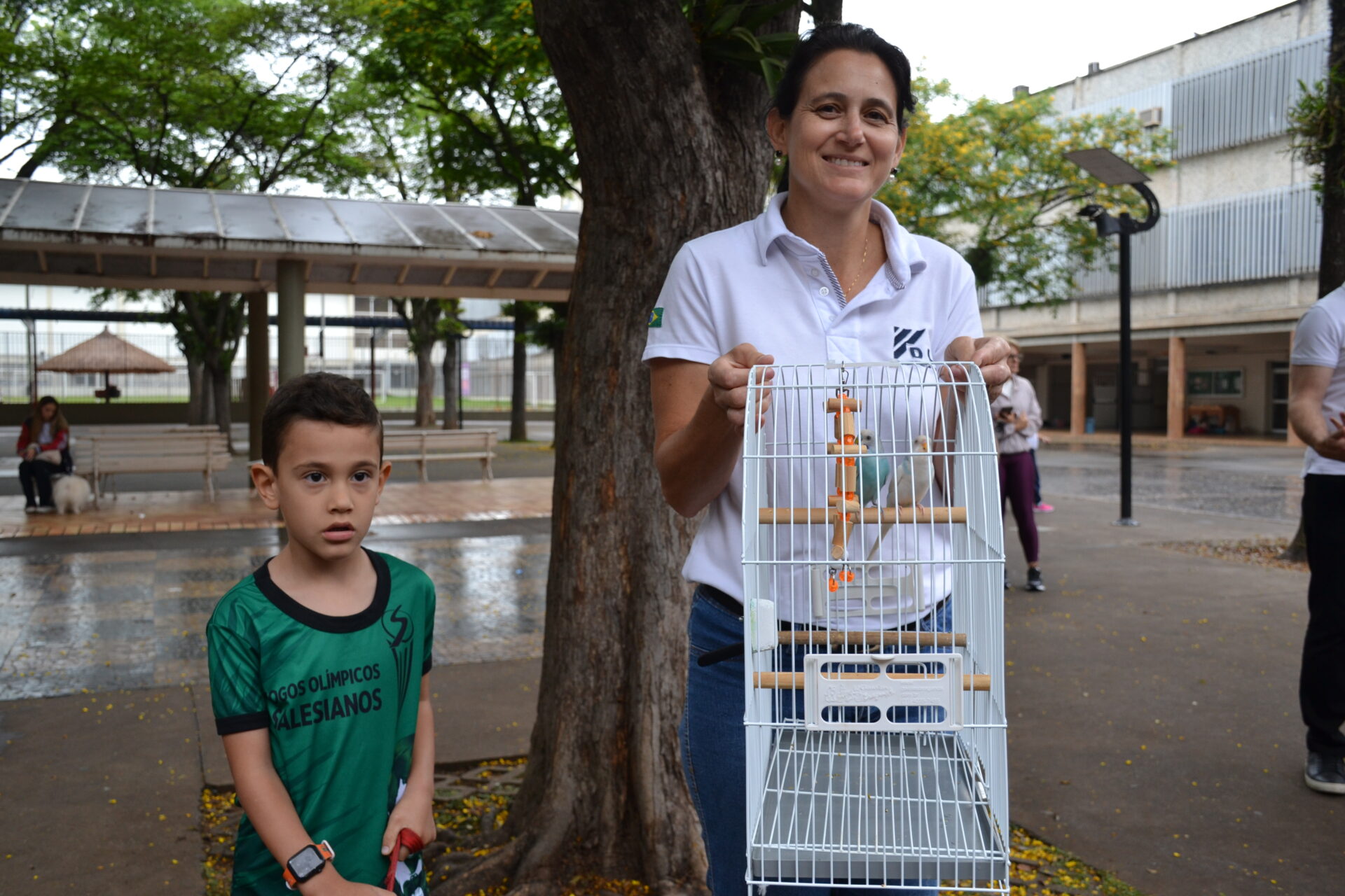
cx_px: 672
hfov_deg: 55.1
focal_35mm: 34
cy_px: 448
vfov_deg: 38.4
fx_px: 1289
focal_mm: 23
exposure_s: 1/100
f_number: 5
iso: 400
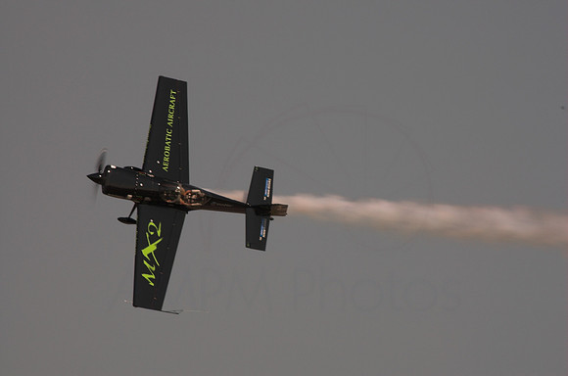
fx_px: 9918
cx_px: 284
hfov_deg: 3.3
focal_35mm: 630
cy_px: 188
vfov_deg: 2.2
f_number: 20
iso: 200
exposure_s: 1/200
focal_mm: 420
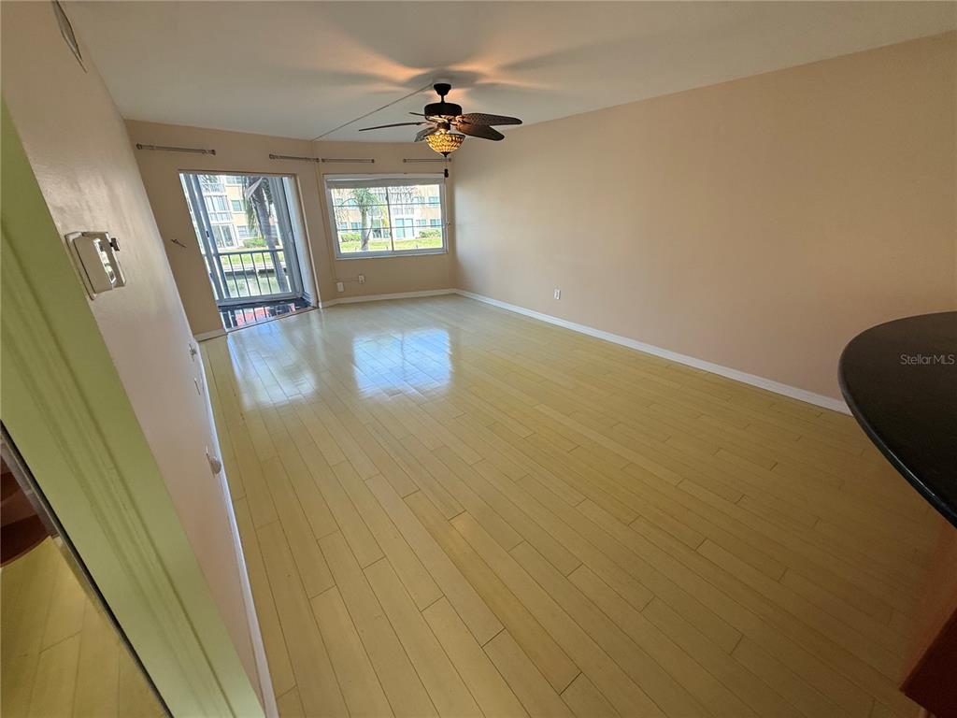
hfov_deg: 102.1
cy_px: 359
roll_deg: +1.6
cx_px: 478
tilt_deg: -21.4
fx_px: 387
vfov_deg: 85.7
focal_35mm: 14
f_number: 2.2
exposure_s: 1/120
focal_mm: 2.22
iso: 100
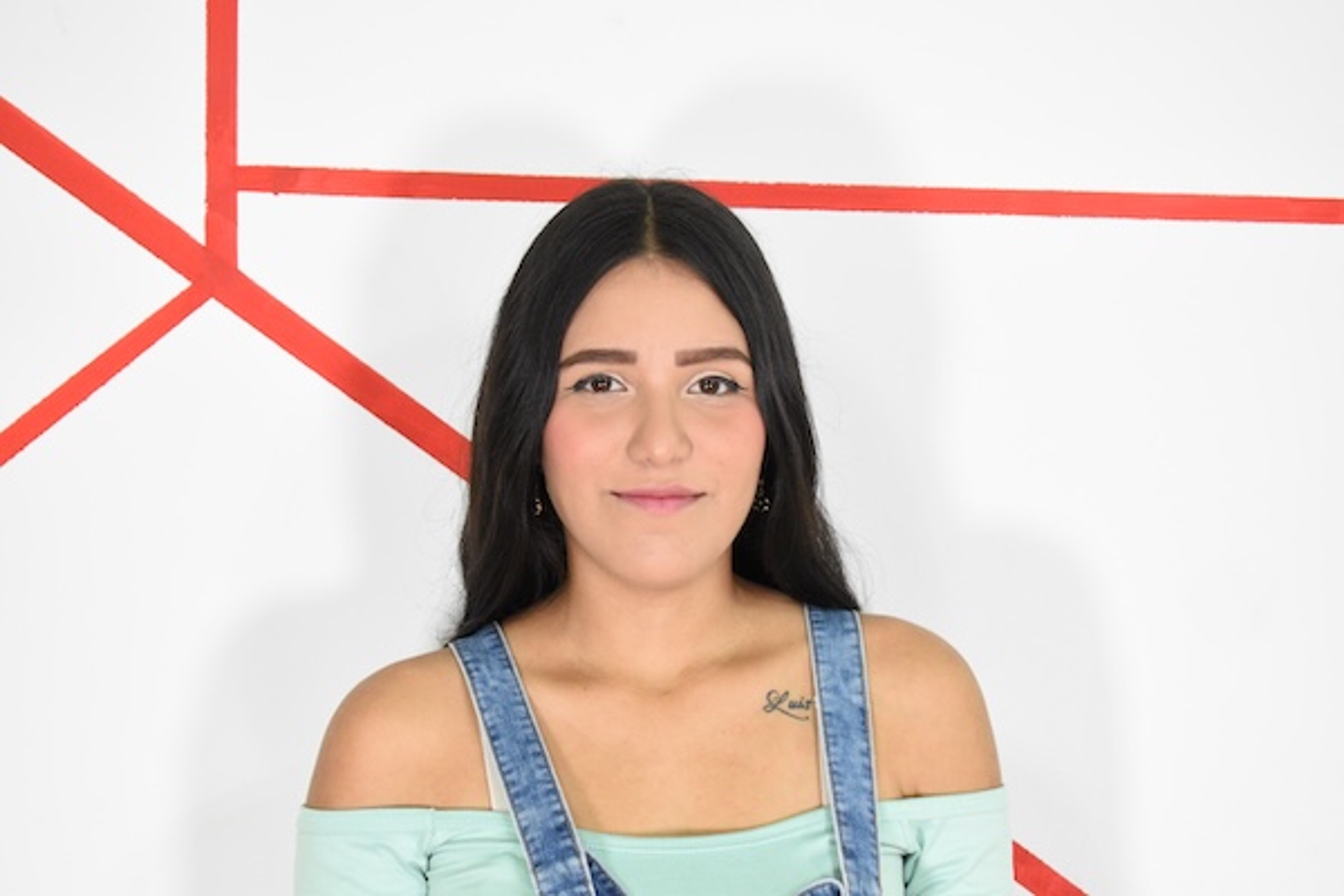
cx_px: 672
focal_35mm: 82
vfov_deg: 16.6
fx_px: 3080
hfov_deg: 24.6
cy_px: 448
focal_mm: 55
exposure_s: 1/200
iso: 3200
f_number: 5.6
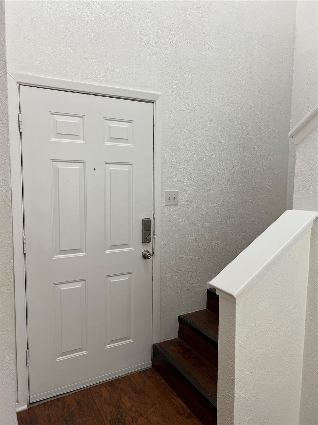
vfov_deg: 67.3
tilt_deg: -5.3
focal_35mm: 26
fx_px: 318
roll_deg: +0.3
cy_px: 212
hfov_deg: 53.1
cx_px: 159
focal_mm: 5.7
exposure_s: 1/60
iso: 80
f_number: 1.5
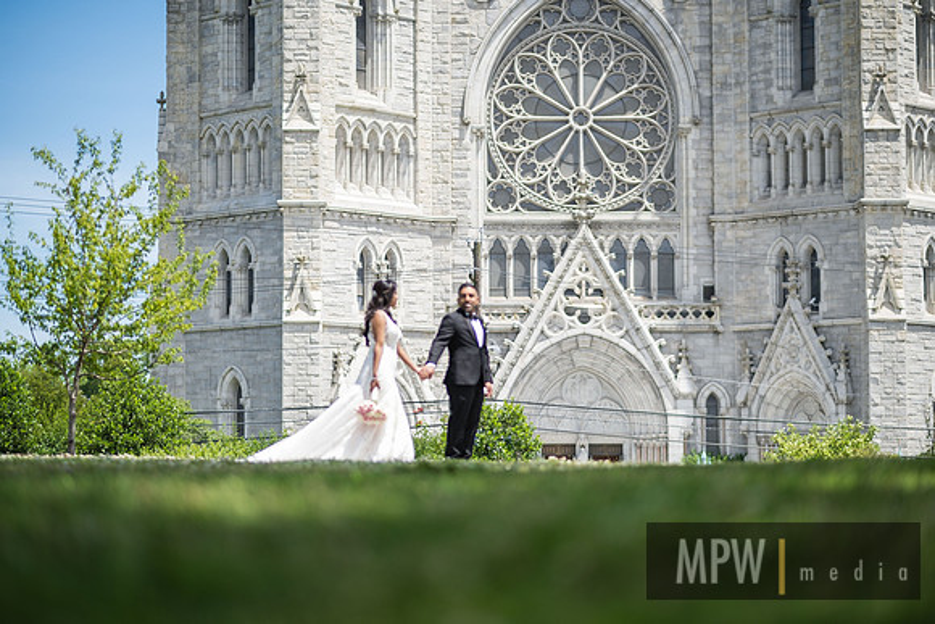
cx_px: 468
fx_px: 2182
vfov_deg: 16.3
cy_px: 312
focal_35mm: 84
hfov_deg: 24.2
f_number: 1.4
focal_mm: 56
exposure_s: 1/4000
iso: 80
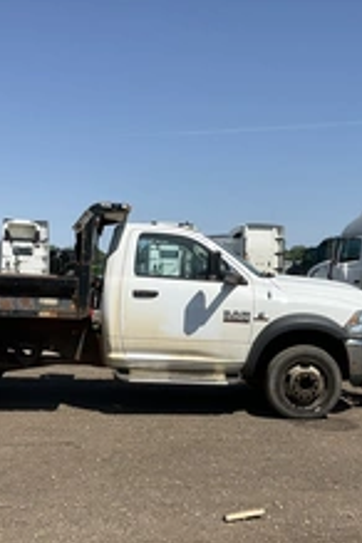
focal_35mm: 55
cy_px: 325
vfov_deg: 36.1
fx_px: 830
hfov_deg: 24.6
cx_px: 208
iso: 25
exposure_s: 1/2538
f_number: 1.8
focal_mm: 3
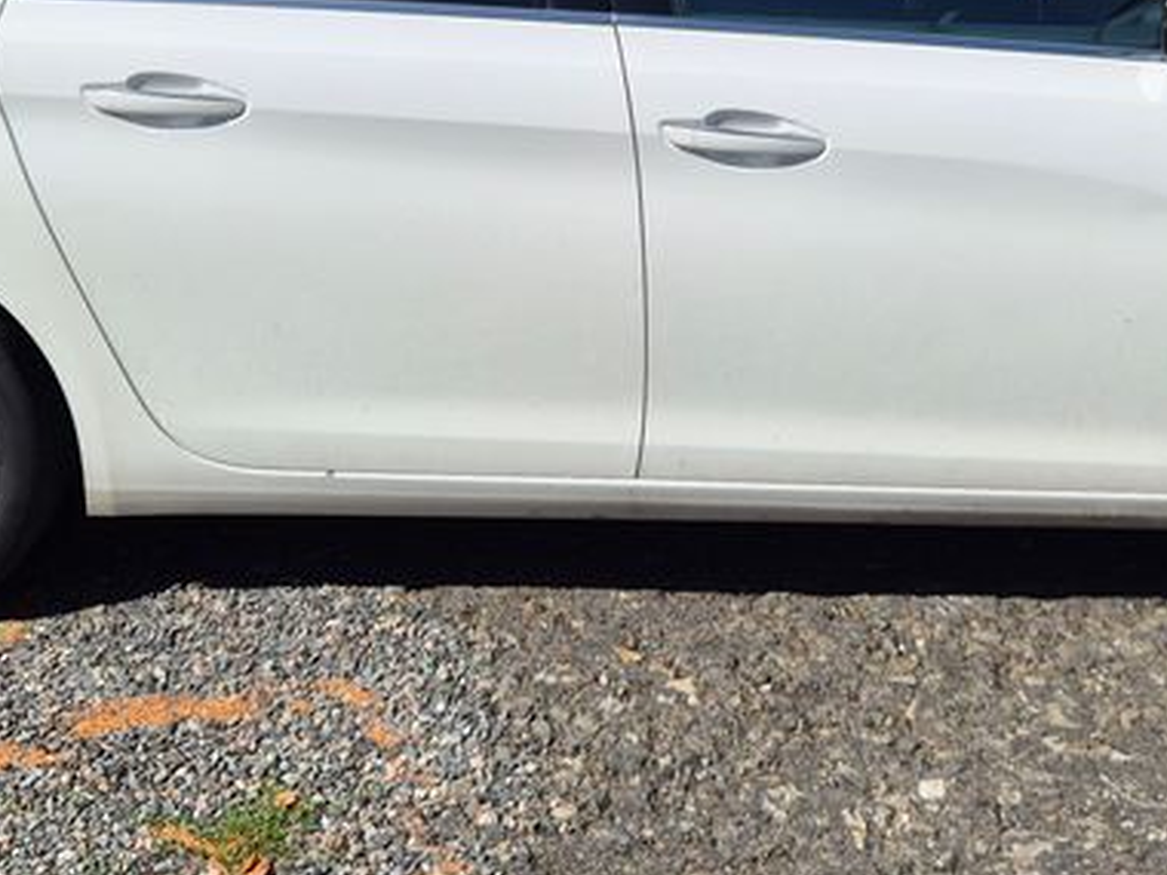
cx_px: 669
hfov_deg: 31.1
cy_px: 101
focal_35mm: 62
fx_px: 2090
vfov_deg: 23.1
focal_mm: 5.4
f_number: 1.8
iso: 25
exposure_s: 1/3120
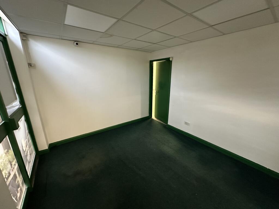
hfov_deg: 102.1
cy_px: 104
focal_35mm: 14
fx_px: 113
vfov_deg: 85.7
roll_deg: +0.9
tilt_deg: -14.1
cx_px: 140
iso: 640
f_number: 2.2
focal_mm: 2.22
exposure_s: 1/50
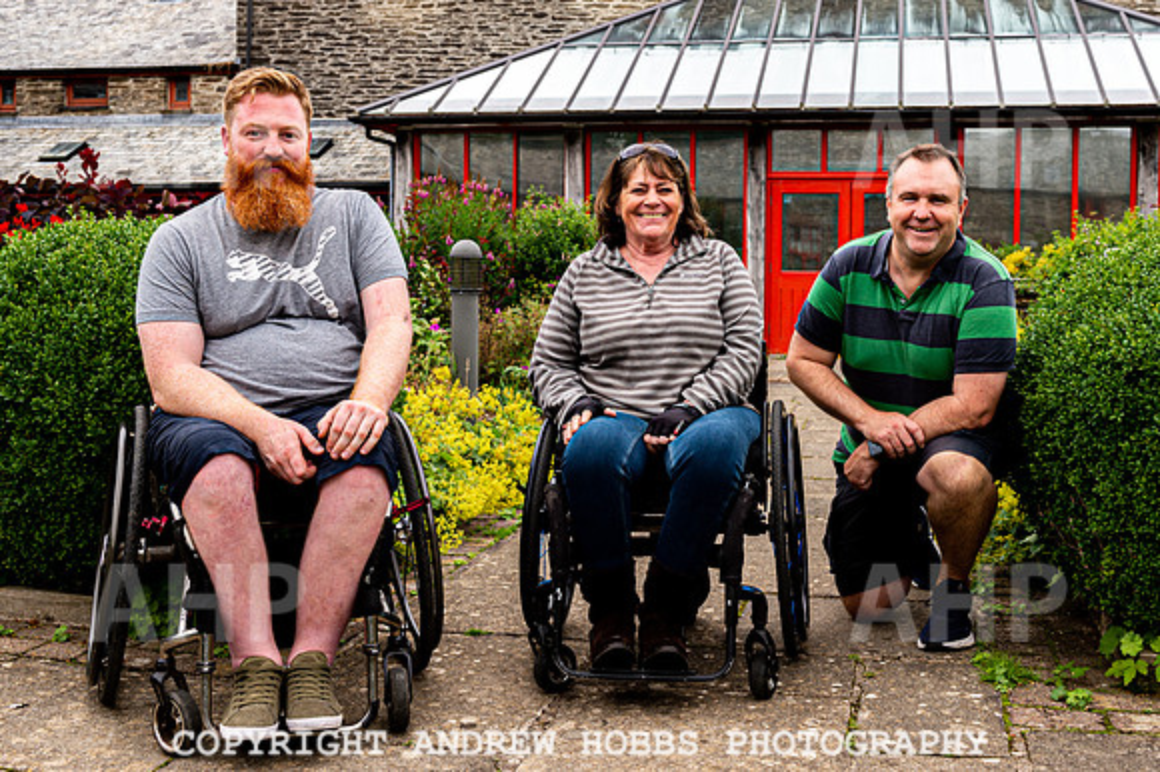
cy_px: 318
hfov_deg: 46.7
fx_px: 1340
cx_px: 646
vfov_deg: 32.1
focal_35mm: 42
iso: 200
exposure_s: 1/250
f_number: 5.6
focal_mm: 34
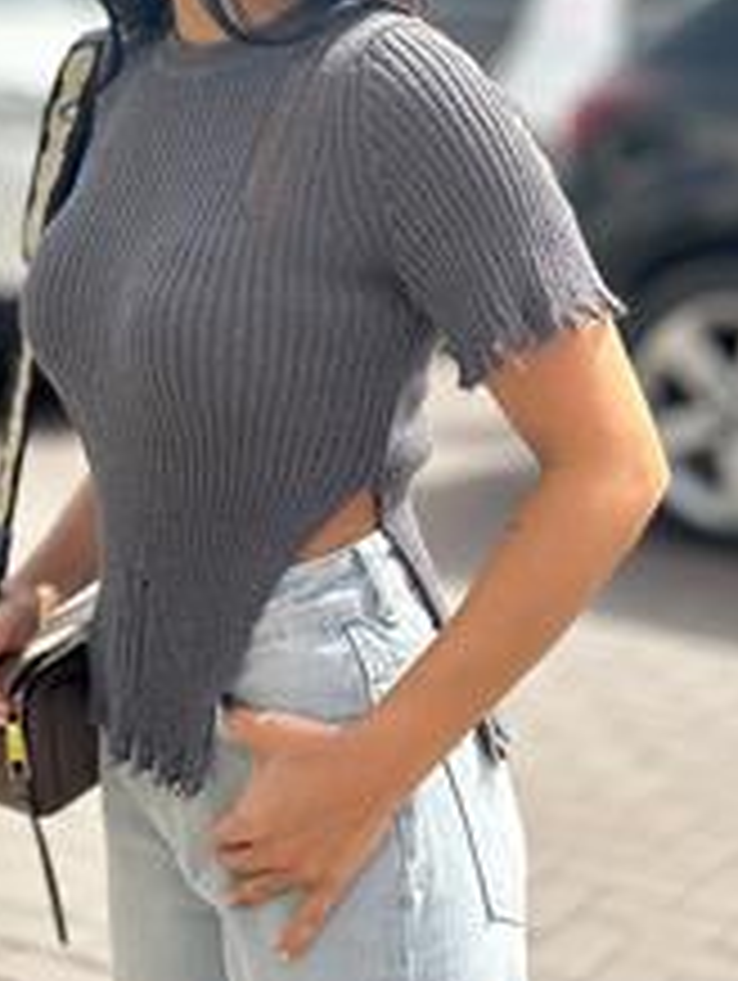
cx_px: 230
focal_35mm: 91
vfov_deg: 21.1
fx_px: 2582
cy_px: 106
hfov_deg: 16.2
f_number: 1.78
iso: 100
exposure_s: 1/3472
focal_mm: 6.86
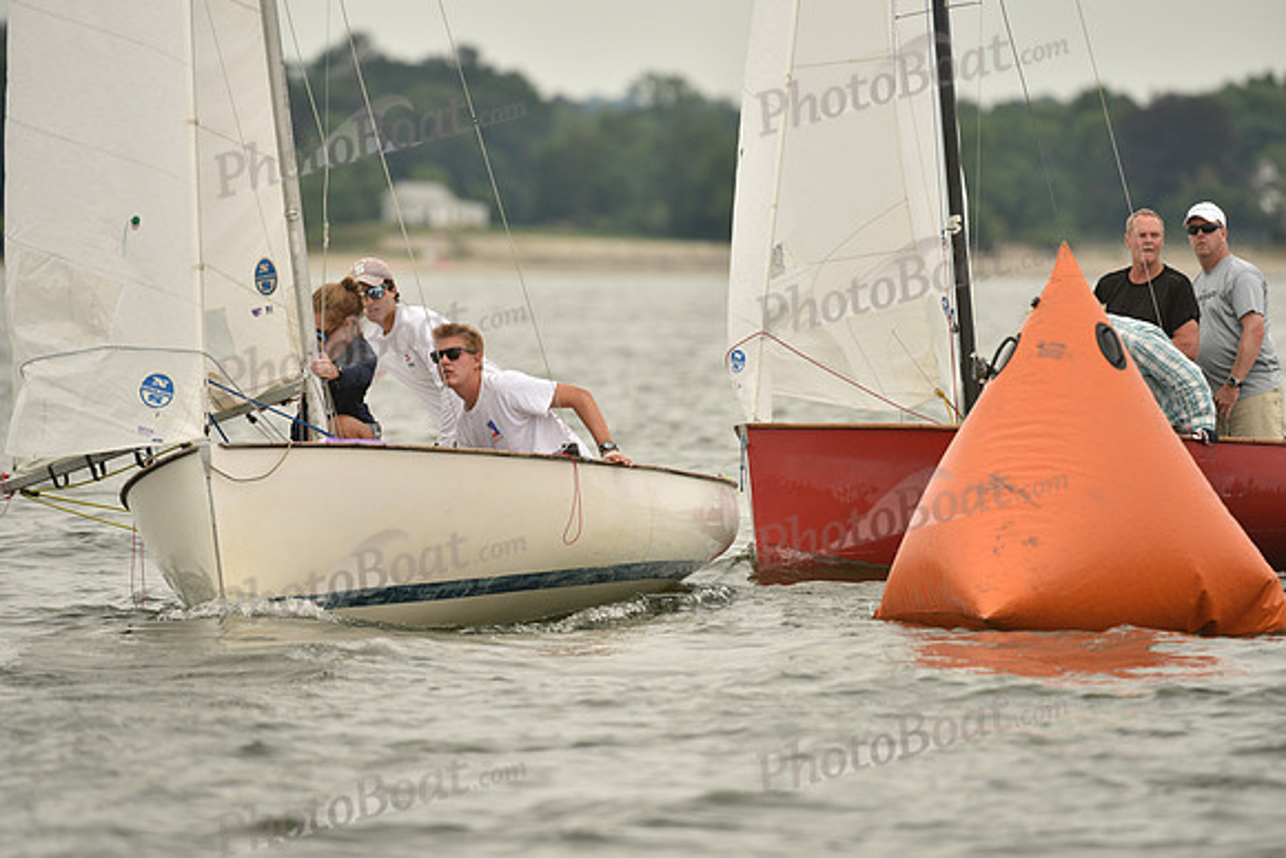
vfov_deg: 3.4
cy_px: 429
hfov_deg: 5.2
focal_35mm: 400
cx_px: 643
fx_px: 14292
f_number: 5.6
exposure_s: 1/1250
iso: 320
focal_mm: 400
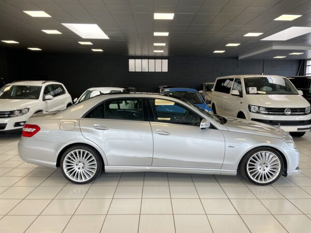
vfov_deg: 53.1
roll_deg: -0.4
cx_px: 156
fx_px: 234
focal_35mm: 26
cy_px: 116
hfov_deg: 67.3
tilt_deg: -8.3
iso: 40
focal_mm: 4.2
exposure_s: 1/121
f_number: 1.6
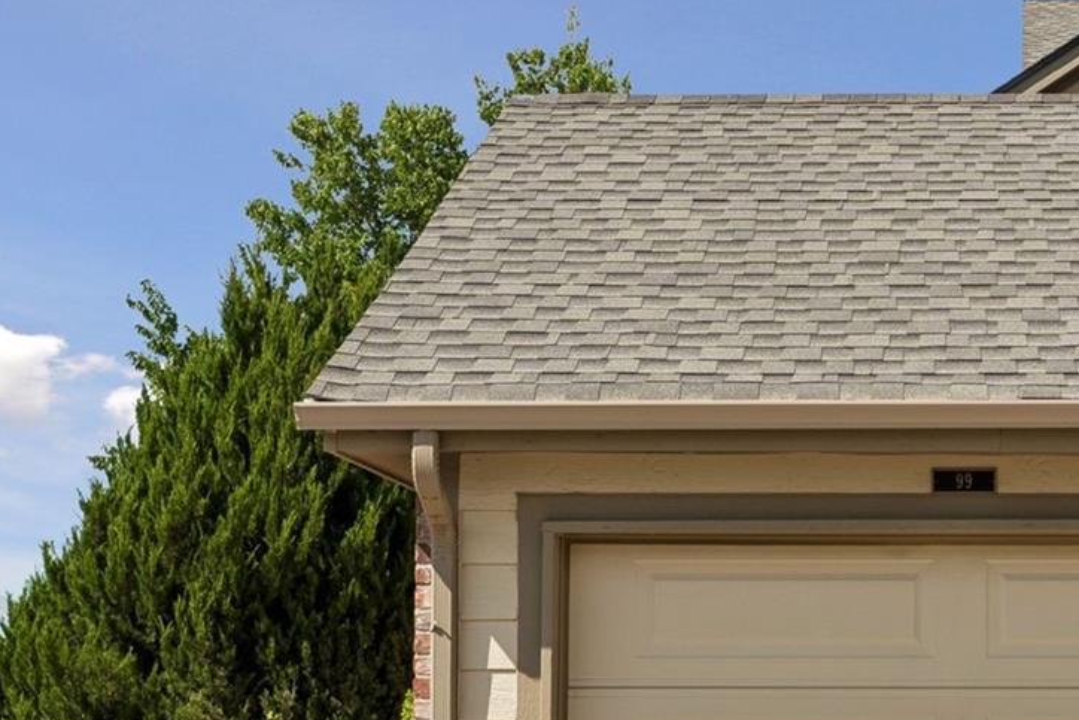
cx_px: 940
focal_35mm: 95
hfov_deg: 21.1
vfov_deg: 14.1
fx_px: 2848
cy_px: 768
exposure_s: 1/1600
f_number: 8
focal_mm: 43
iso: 400
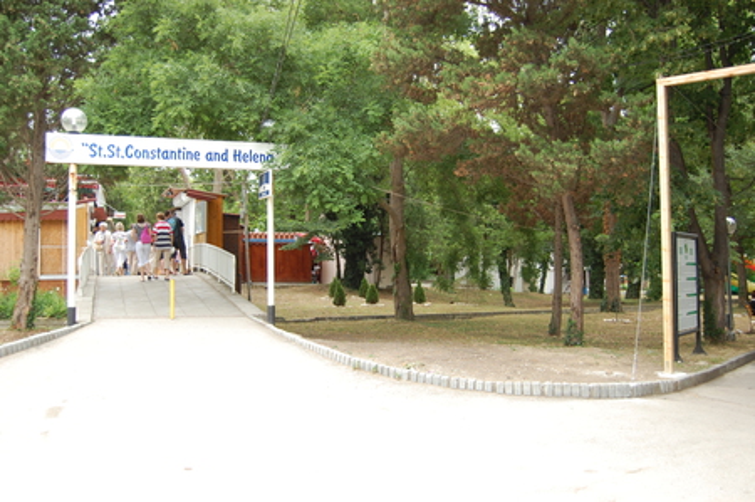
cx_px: 378
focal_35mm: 33
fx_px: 691
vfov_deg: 39.9
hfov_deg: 57.3
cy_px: 251
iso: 400
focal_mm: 22
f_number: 3.8
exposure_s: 1/320
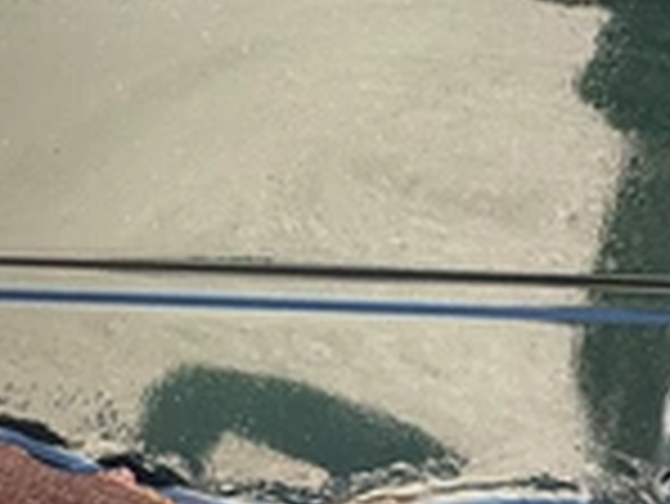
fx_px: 1511
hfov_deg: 24.8
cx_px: 468
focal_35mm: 78
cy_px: 454
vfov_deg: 18.6
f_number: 1.8
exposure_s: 1/130
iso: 32
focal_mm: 3
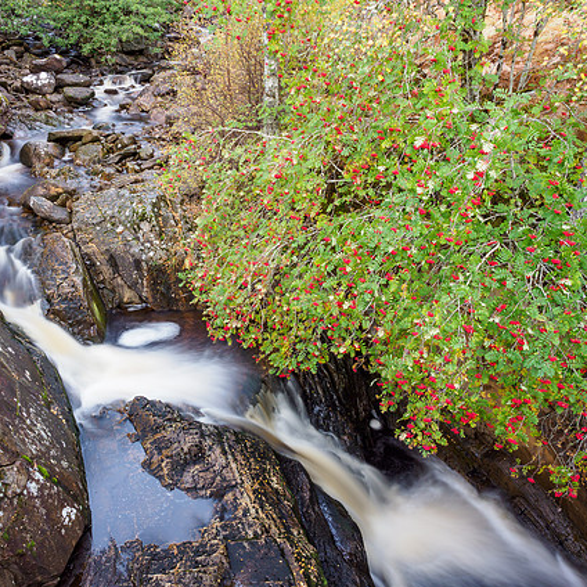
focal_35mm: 29
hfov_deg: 55.4
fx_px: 556
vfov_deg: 55.6
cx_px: 255
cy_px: 298
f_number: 7.1
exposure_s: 3.2
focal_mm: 12
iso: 200
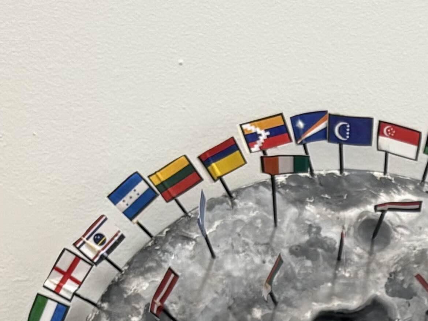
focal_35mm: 127
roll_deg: +2.4
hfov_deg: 14.1
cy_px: 676
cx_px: 721
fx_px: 1570
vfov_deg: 10.6
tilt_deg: -4.5
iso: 100
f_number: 1.6
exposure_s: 1/60
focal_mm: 5.96
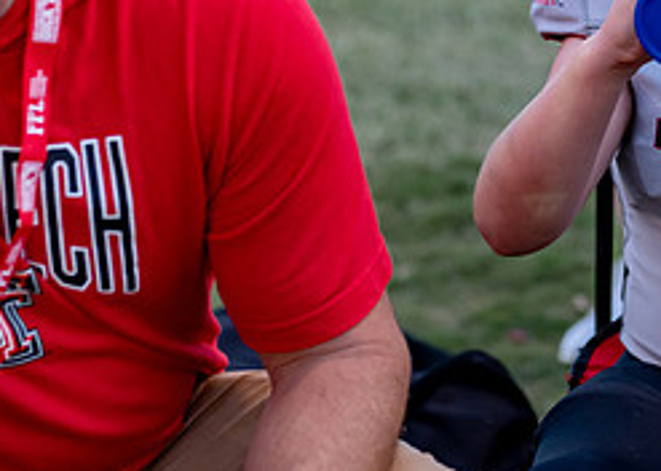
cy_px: -44
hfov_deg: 10.7
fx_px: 3508
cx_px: 571
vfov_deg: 7.6
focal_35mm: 187
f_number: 2
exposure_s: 1/500
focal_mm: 50
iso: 640
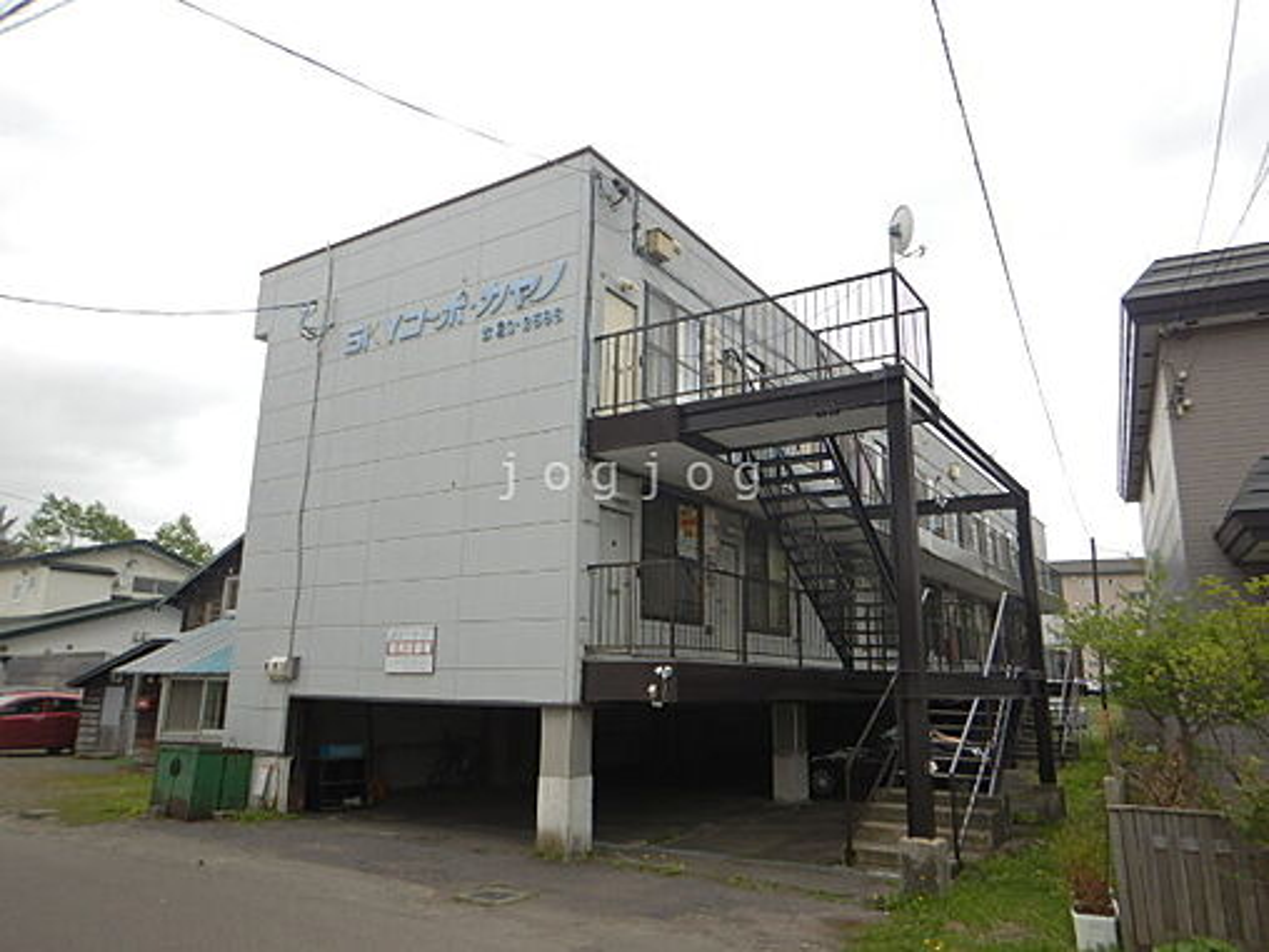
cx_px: 634
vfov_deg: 56.8
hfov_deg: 71.6
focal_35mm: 24
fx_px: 880
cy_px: 476
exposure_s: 1/800
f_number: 2.8
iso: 125
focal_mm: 4.3
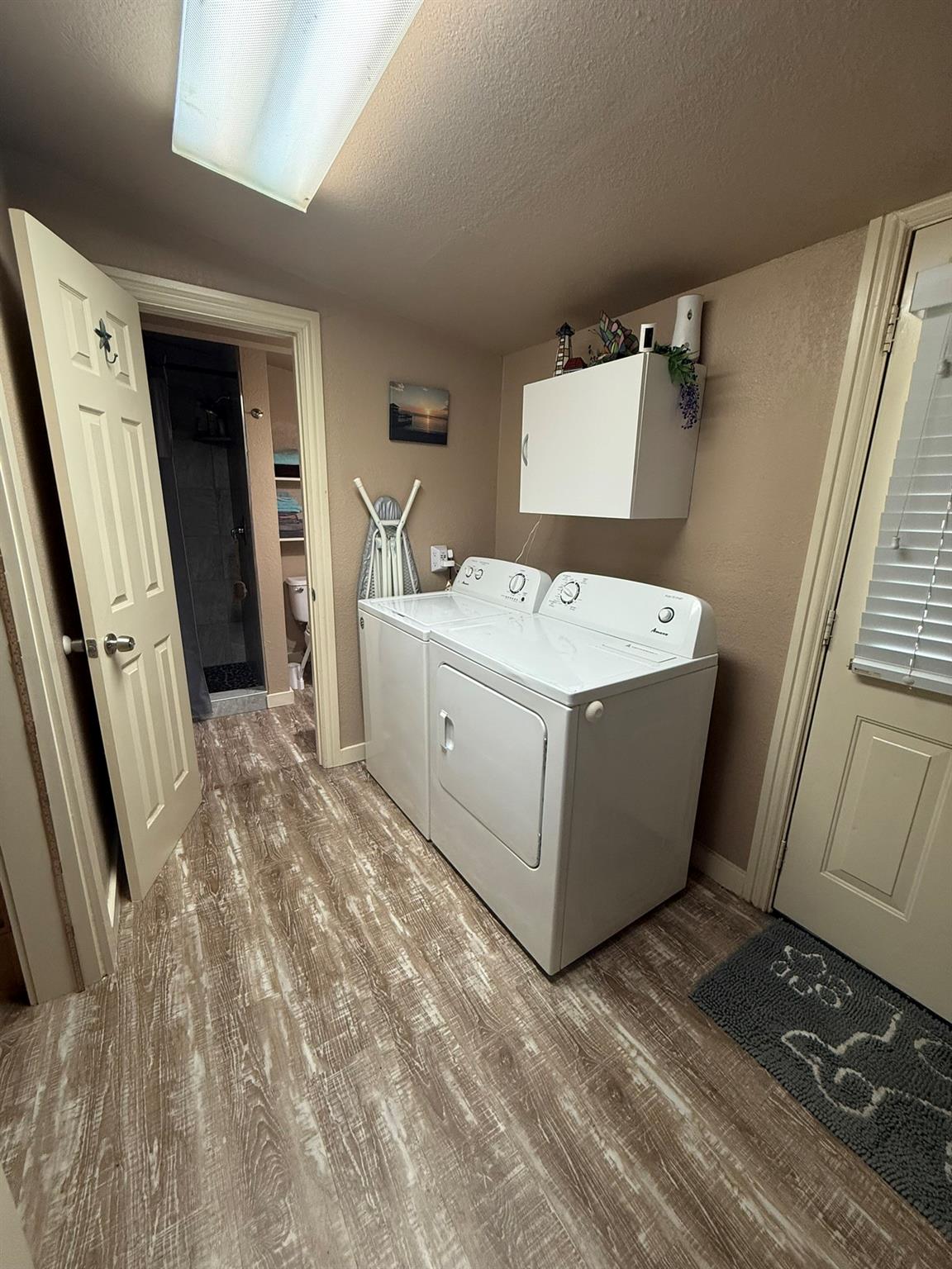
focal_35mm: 14
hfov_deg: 85.7
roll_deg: -2.4
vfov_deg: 102.1
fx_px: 513
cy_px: 634
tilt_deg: -13.8
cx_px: 476
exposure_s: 1/120
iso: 200
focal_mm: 2.22
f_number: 2.2
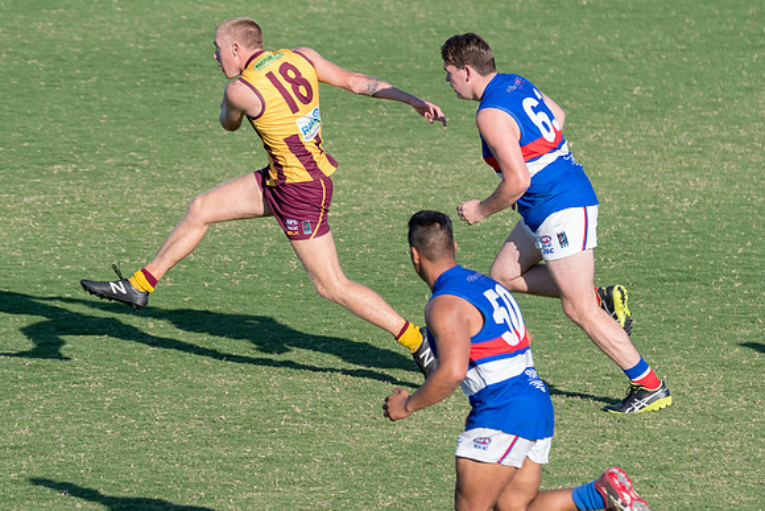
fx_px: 8289
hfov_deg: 5.3
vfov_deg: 3.5
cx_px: 382
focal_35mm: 390
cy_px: 256
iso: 800
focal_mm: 260
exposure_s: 1/1600
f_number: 7.1
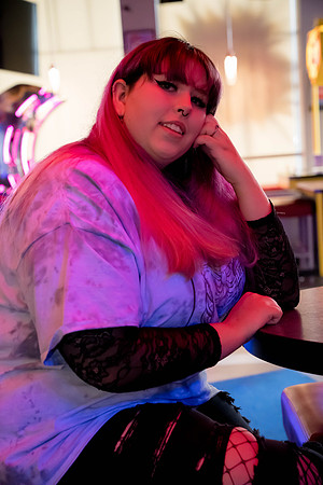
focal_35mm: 70
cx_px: 162
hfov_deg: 19.5
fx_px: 942
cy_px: 242
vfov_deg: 28.8
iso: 12800
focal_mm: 70
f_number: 5
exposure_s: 1/160
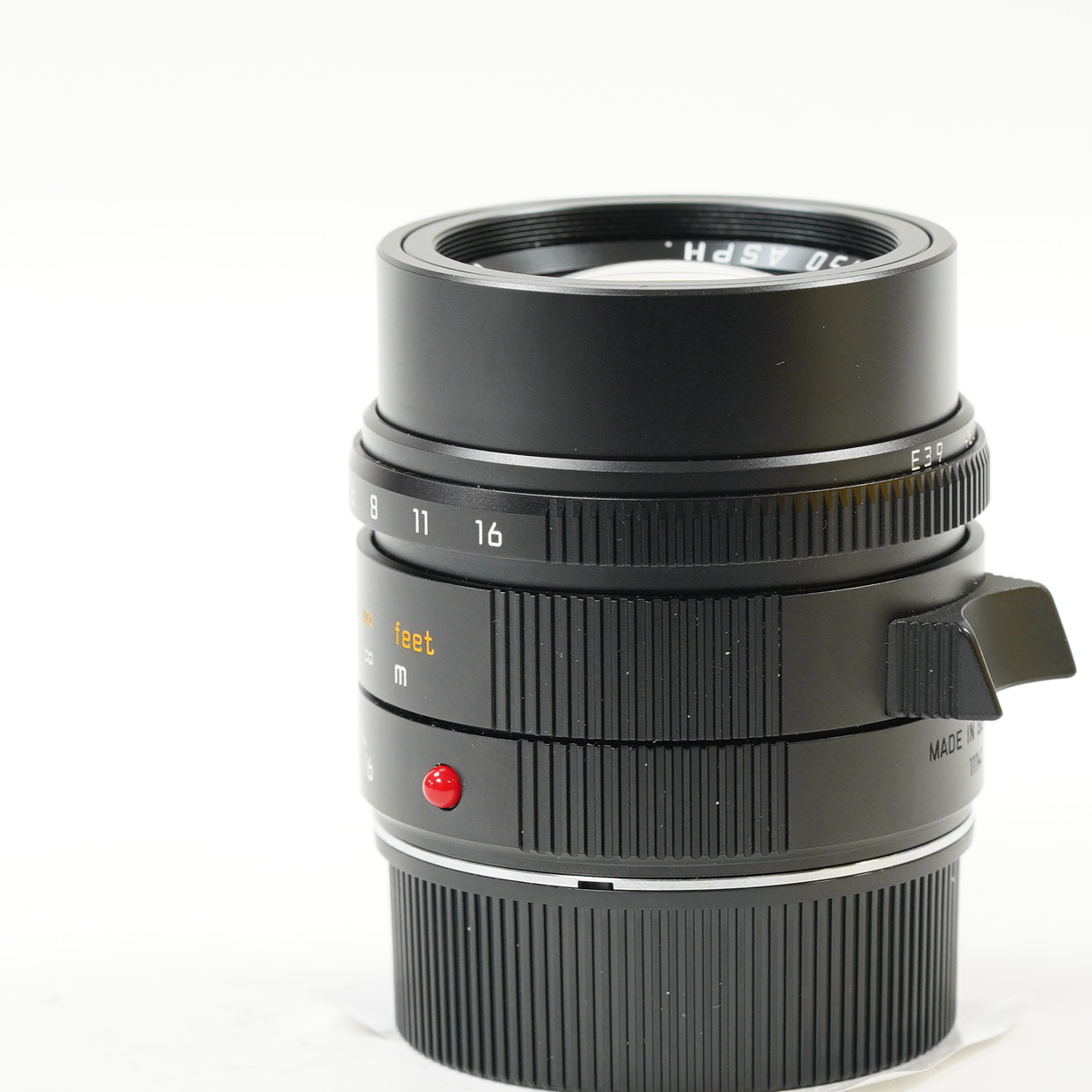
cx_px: 670
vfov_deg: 9.5
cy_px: 662
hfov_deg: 9.5
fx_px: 6603
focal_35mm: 185
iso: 1000
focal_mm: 90
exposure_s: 1/10
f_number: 9
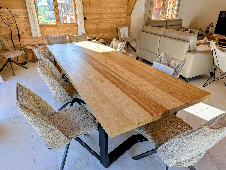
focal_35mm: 24
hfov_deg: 71.5
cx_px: 113
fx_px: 157
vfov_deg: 56.9
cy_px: 85
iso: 47
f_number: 1.85
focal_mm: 6.81
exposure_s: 1/394
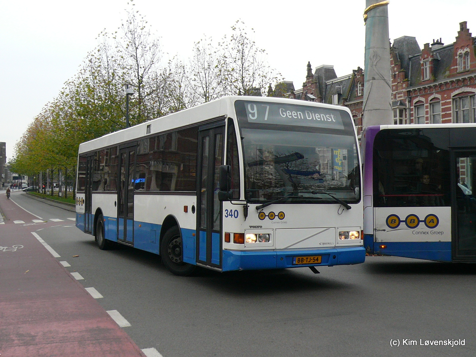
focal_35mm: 44
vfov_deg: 32.9
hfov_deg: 42.9
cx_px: 238
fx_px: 605
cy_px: 178
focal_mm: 4.7
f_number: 2.8
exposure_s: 1/160
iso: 100
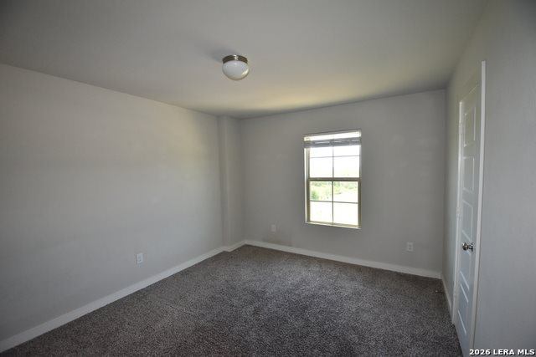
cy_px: 178
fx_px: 223
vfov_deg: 77.4
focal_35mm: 15
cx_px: 268
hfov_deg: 100.4
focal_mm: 10
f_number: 4
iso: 800
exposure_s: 1/200
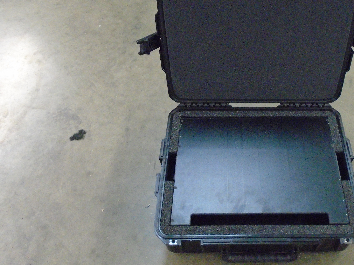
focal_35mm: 37
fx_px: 378
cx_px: 243
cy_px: 105
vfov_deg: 38.5
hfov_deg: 49.1
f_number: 3.2
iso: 800
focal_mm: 4.6
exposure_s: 1/15
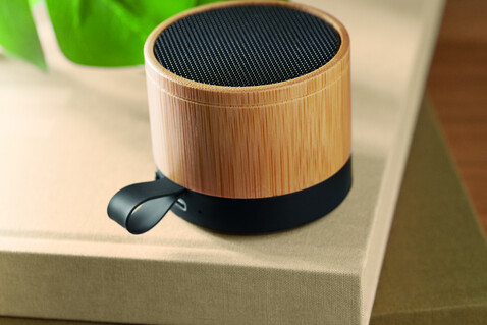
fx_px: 1421
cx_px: 244
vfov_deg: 13.0
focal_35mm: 105
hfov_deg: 19.5
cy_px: 162
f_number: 8
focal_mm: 105
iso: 800
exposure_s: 1/125
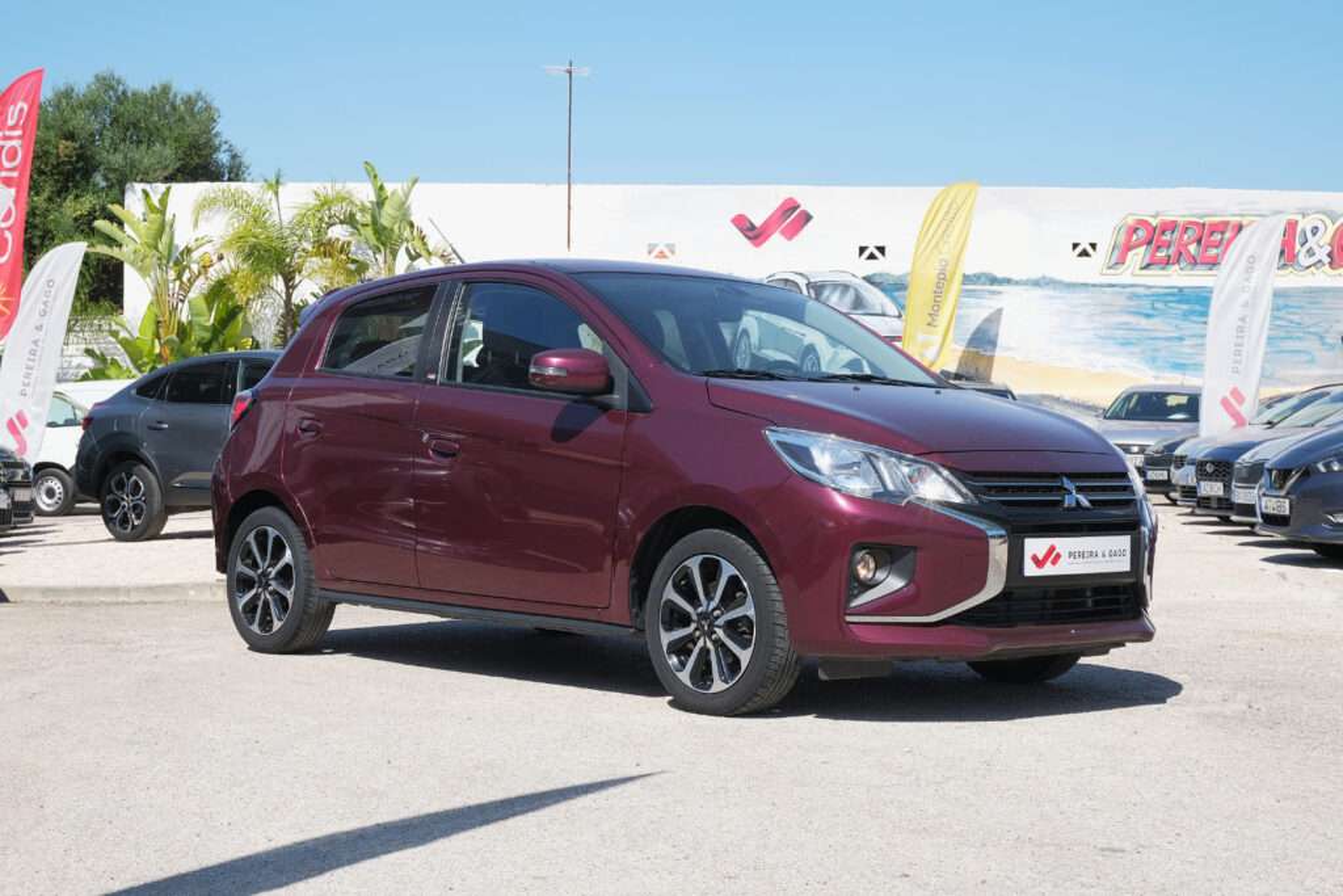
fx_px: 2164
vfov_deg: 23.4
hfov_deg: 34.5
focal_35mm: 58
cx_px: 672
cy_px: 448
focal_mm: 38.5
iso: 160
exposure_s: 1/200
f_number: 9
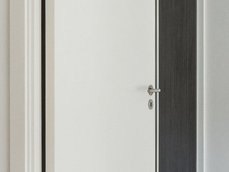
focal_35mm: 113
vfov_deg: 13.1
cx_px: 285
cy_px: 91
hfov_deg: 16.5
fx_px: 750
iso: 640
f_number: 9
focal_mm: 16.5
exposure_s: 1/250
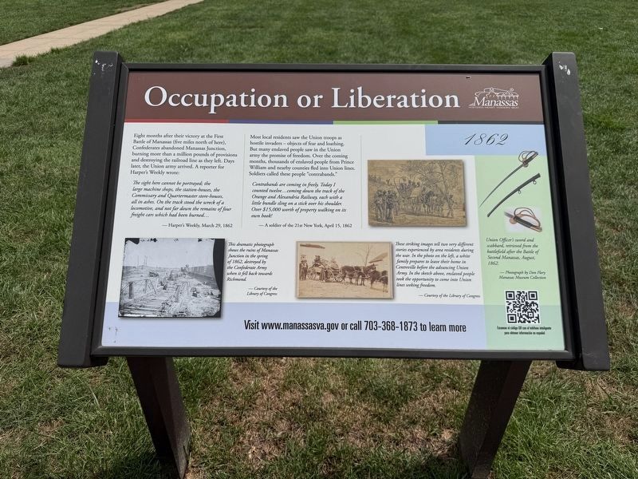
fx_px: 442
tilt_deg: -35.0
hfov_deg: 71.6
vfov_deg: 56.8
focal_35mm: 24
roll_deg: +0.6
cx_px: 319
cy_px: 240
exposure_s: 1/10309
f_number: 1.78
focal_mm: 6.76
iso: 80
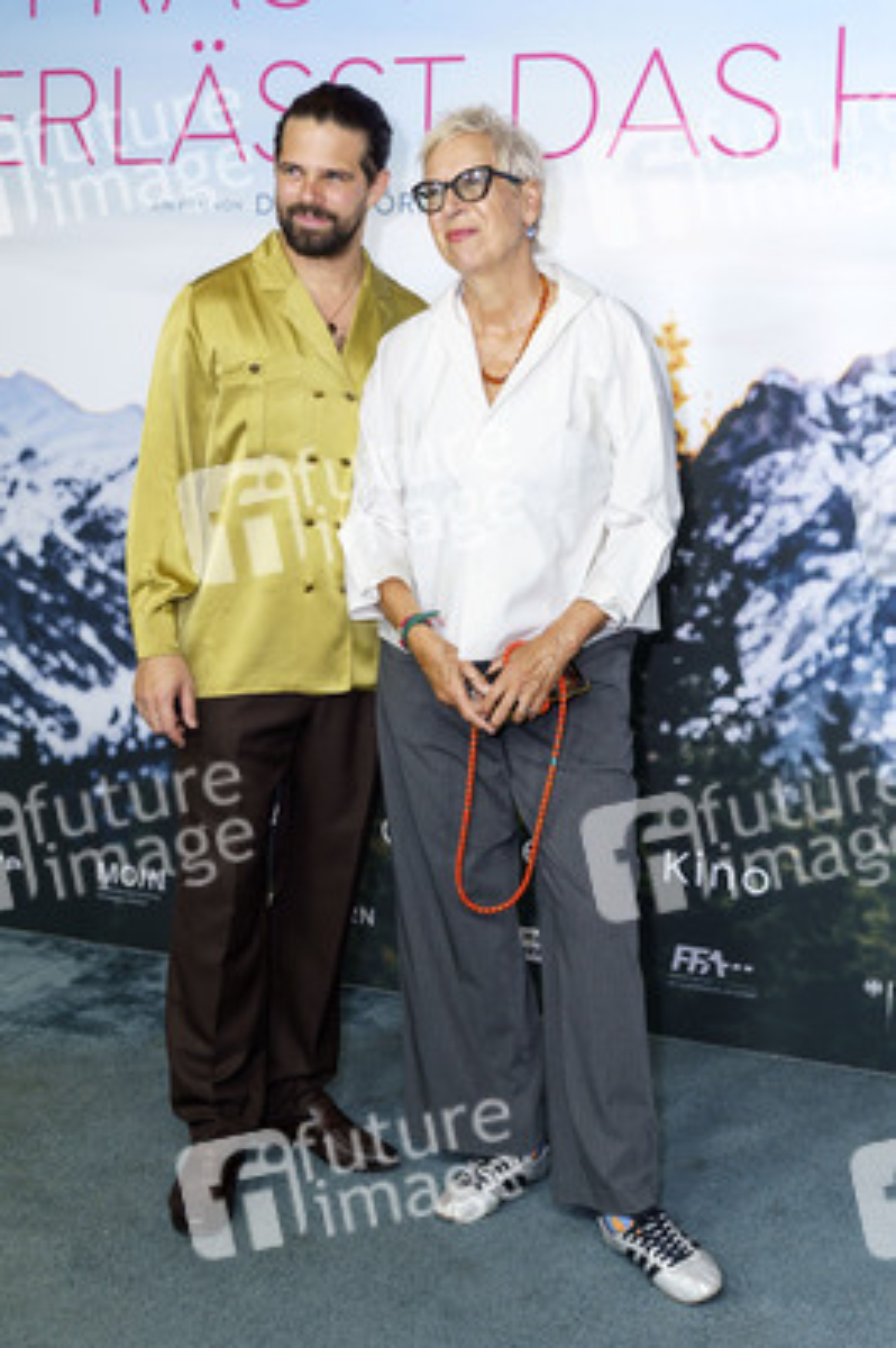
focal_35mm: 46
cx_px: 448
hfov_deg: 29.2
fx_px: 1720
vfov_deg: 42.8
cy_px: 674
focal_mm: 46
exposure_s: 1/250
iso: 800
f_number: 3.2
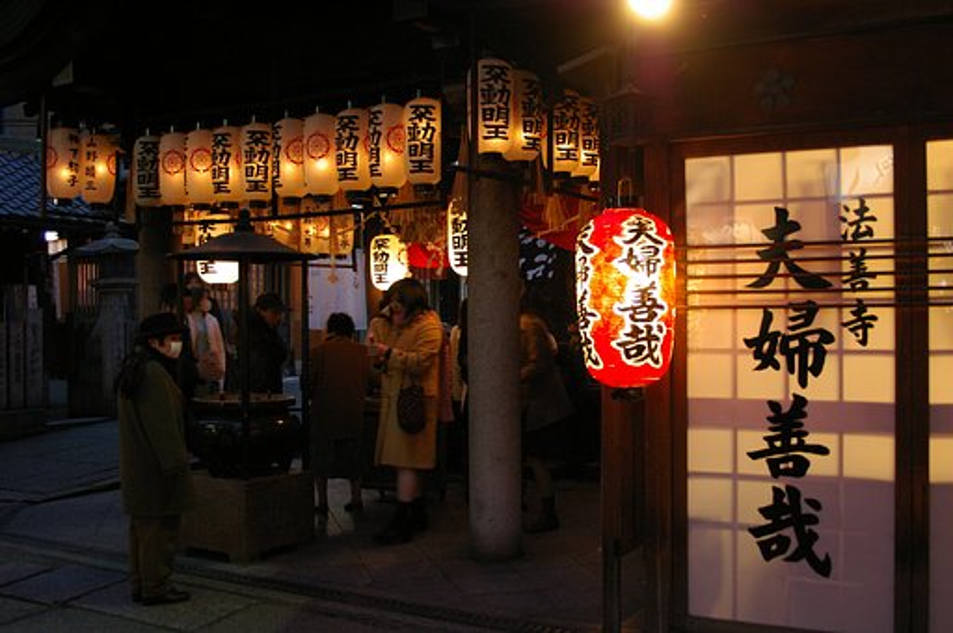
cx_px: 476
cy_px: 316
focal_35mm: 39
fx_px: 1031
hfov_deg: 49.6
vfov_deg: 34.1
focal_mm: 26
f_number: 4.5
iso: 800
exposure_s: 1/15
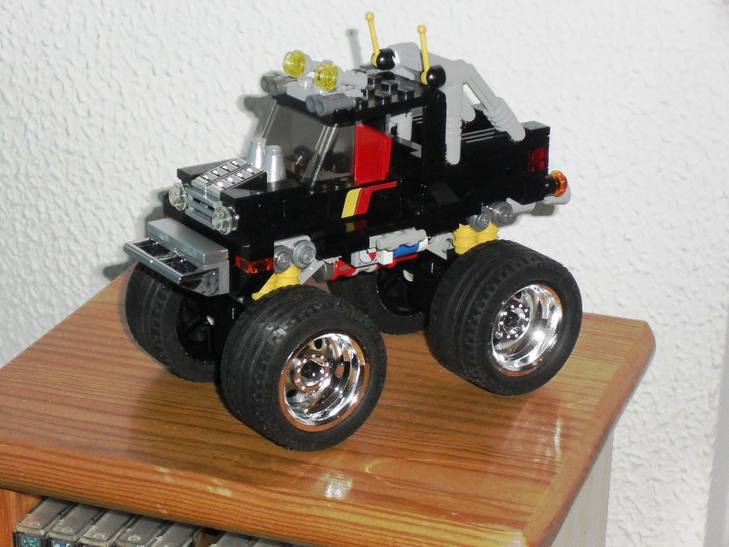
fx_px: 2211
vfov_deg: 14.1
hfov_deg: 18.7
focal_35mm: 105
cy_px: 274
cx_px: 364
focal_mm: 18.9
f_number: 5.8
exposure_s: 1/60
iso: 200
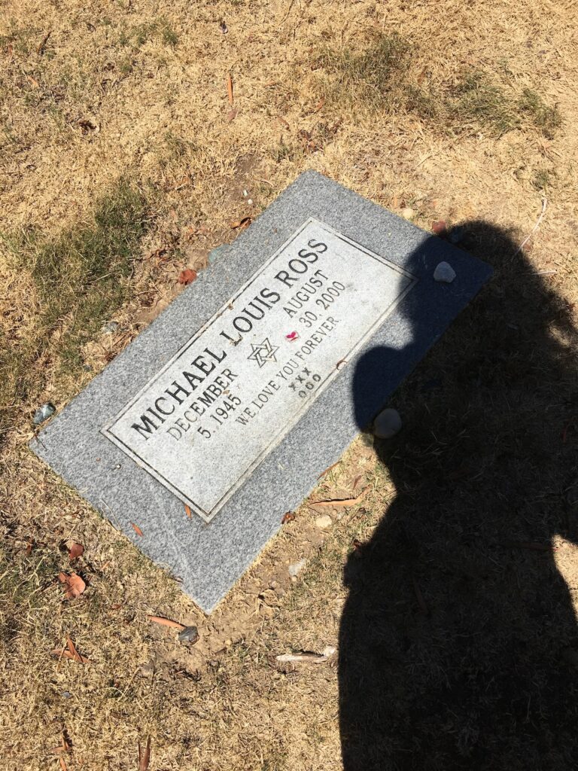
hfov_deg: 48.2
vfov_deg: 61.7
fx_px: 646
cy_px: 386
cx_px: 289
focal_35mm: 29
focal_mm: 4.15
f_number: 2.2
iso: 25
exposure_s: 1/2137
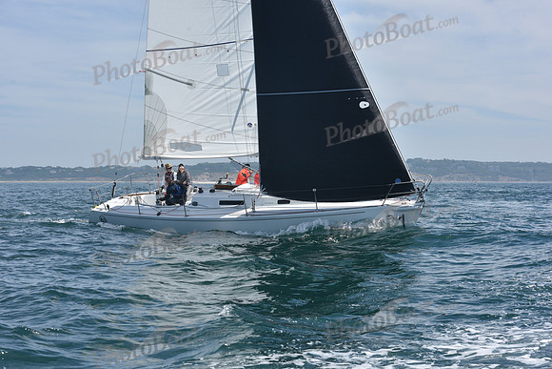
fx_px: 1074
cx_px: 276
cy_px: 184
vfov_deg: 19.5
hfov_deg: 28.8
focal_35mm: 70
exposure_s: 1/800
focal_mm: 70
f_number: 10
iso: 250
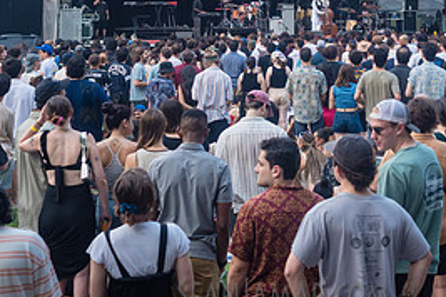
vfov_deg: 17.6
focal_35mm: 76
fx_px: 941
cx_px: 302
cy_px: 13
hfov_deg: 26.5
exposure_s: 1/400
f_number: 3.5
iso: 800
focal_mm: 35
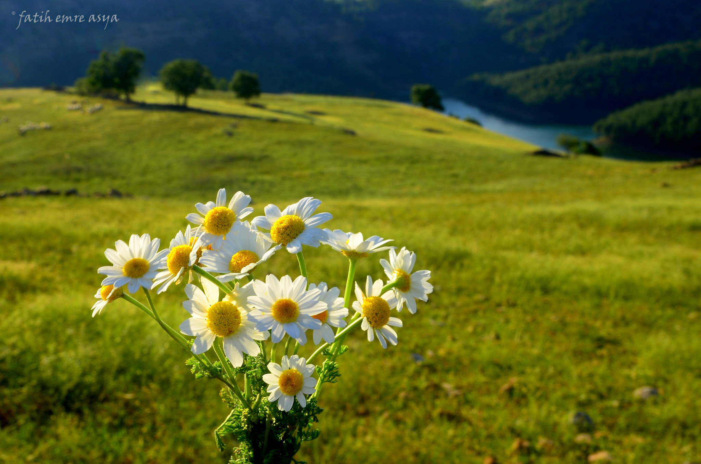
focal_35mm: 45
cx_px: 350
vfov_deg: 29.7
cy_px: 232
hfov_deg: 43.7
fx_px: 874
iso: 100
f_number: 16
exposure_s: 1/50
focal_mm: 30
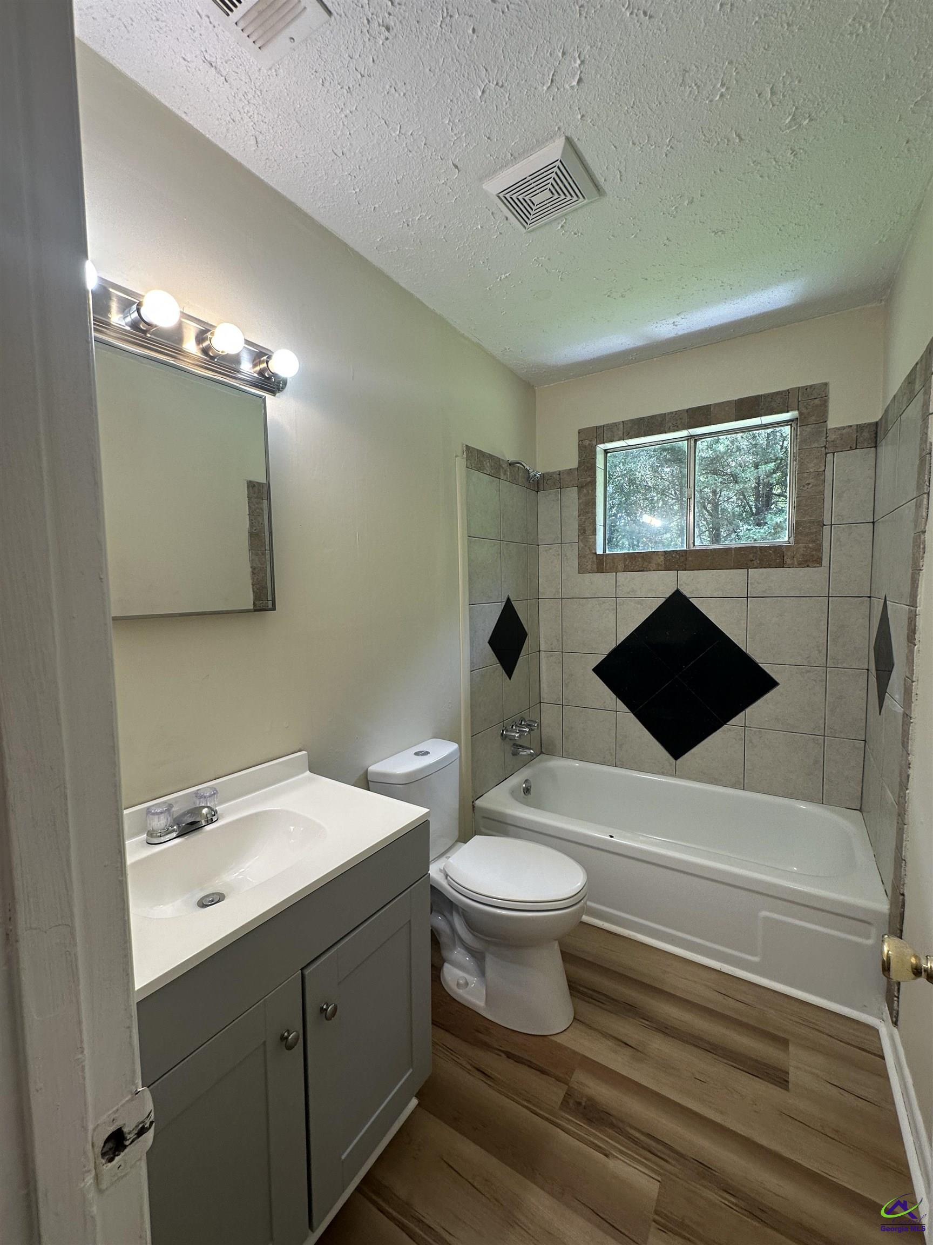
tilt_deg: -4.2
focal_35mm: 14
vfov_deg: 102.1
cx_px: 466
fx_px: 503
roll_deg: -0.3
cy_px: 622
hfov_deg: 85.7
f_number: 2.2
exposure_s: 1/120
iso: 80
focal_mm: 2.22
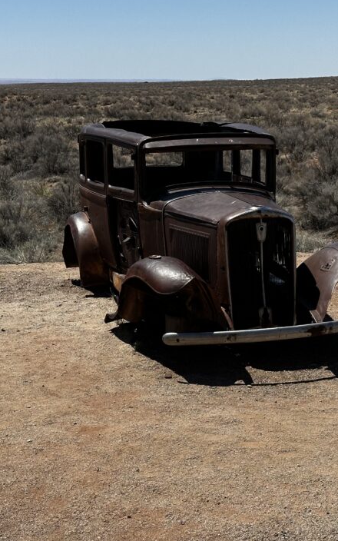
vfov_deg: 27.8
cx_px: 233
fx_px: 1091
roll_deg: -1.0
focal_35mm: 74
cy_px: 262
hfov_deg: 17.6
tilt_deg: -11.7
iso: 64
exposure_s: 1/5882
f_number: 1.78
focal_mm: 6.86
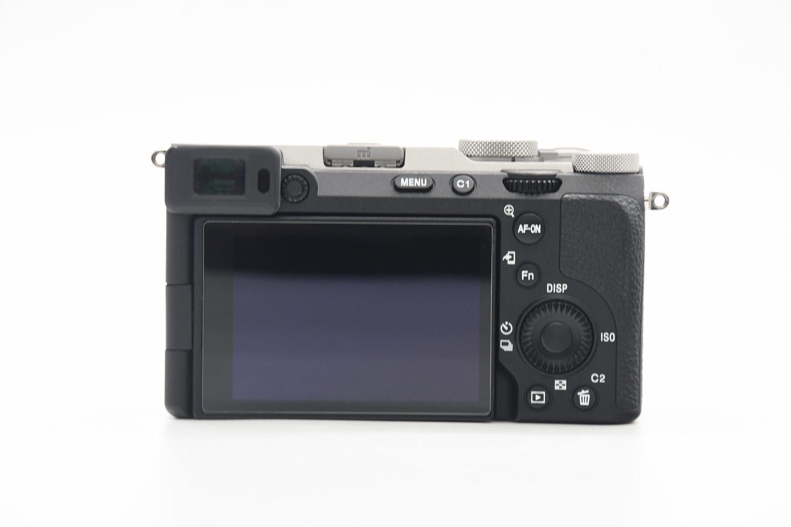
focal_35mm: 120
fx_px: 2636
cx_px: 396
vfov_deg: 11.4
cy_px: 264
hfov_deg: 17.1
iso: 1000
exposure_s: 1/100
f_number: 7.1
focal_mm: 80
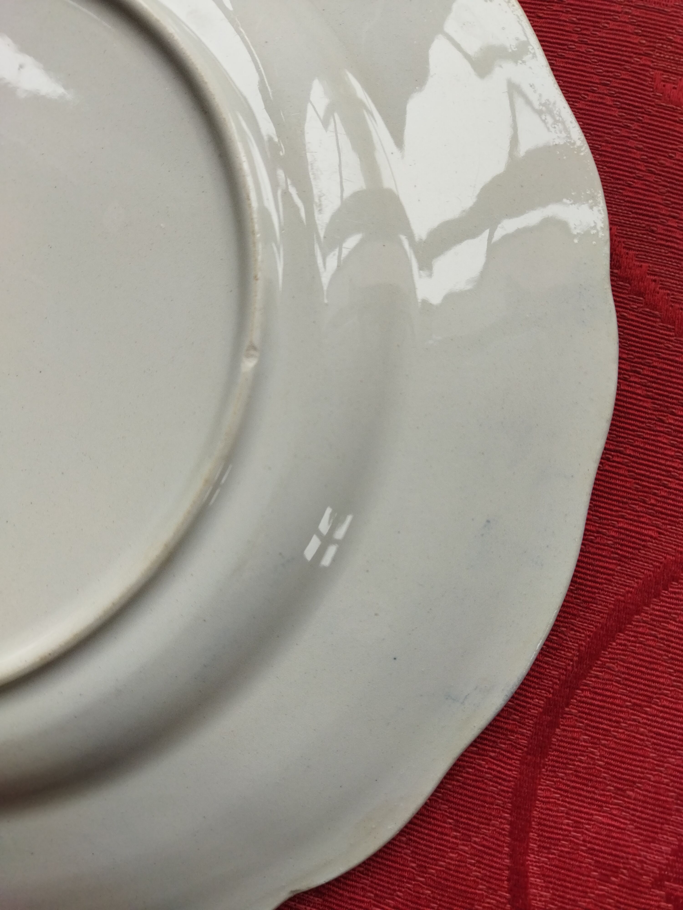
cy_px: 455
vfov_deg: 65.3
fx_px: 710
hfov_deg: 51.4
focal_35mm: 27
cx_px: 342
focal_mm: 4.71
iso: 110
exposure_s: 1/100
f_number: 1.79
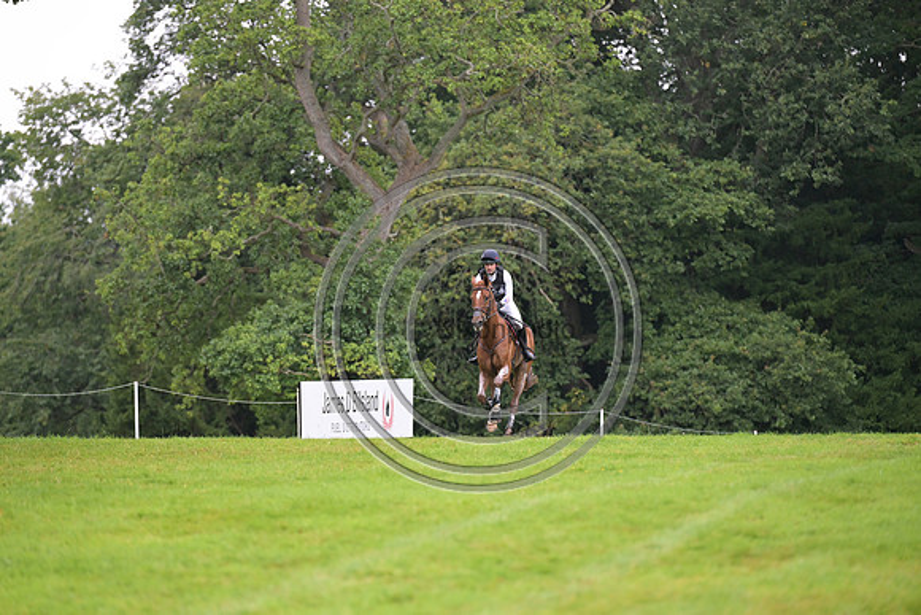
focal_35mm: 200
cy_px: 308
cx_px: 460
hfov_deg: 10.3
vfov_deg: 6.9
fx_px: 5118
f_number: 3.5
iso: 4000
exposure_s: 1/1250
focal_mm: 200
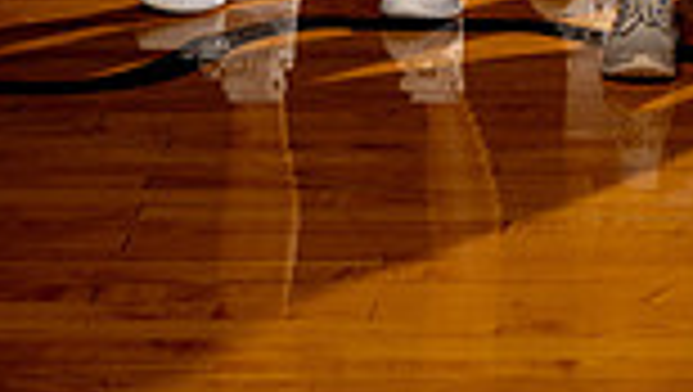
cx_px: 666
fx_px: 2870
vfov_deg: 7.2
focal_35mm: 156
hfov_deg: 13.6
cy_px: -604
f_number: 5.6
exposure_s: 1/250
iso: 100
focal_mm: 51
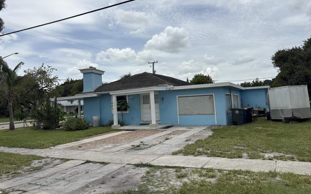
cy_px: 80
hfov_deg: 66.5
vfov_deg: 44.4
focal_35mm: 28
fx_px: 237
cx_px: 154
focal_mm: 5.96
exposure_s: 1/6993
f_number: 1.6
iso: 50
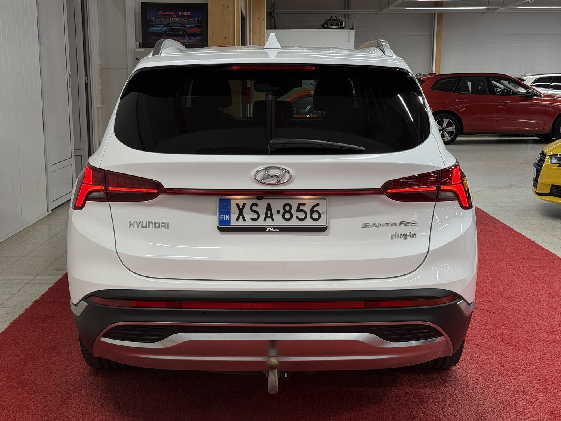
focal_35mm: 48
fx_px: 778
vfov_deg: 30.3
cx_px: 280
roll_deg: -0.1
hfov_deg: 39.7
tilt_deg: -8.6
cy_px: 210
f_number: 1.78
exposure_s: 1/121
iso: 64
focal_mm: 6.76
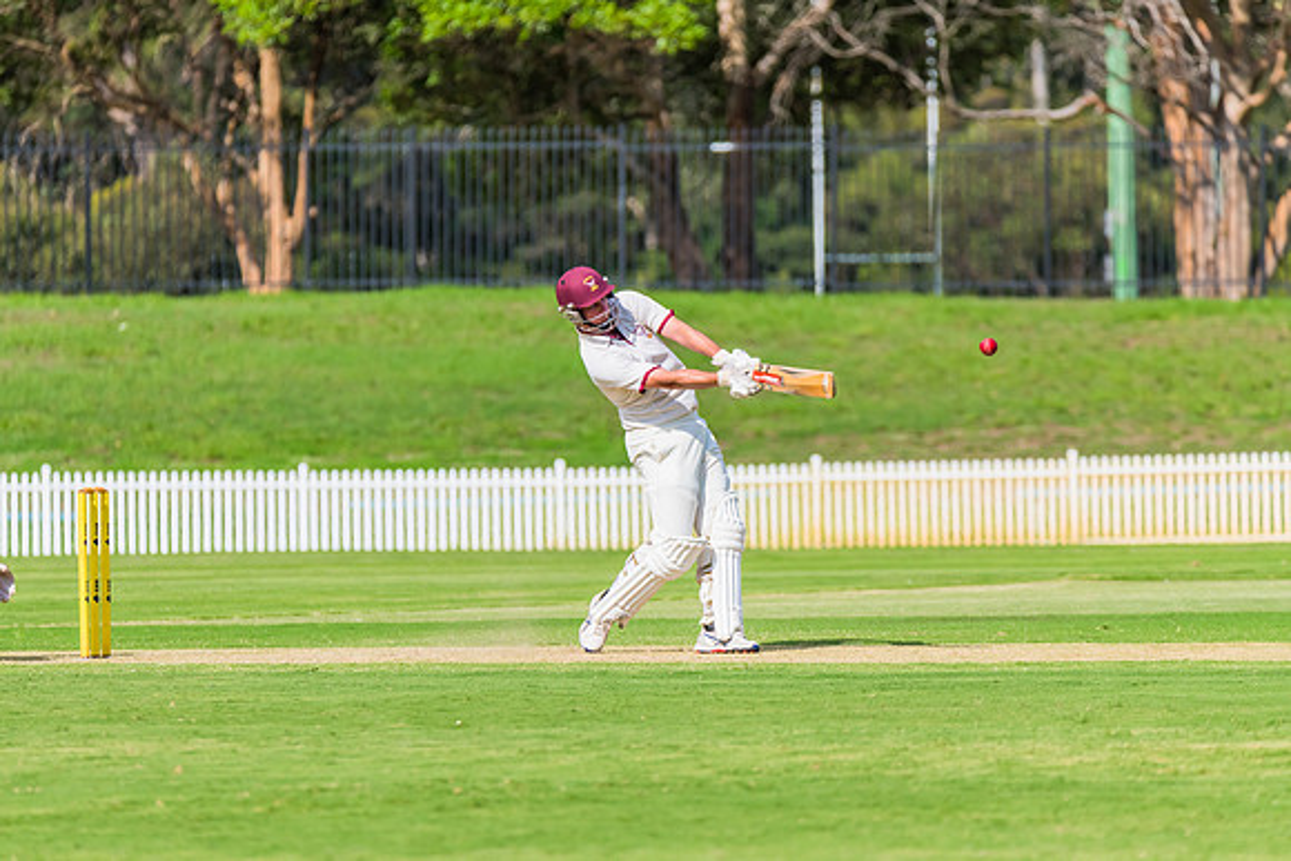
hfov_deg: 5.7
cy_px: 430
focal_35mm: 360
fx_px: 12912
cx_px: 646
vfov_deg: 3.8
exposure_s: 1/3200
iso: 500
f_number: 6.3
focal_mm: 360
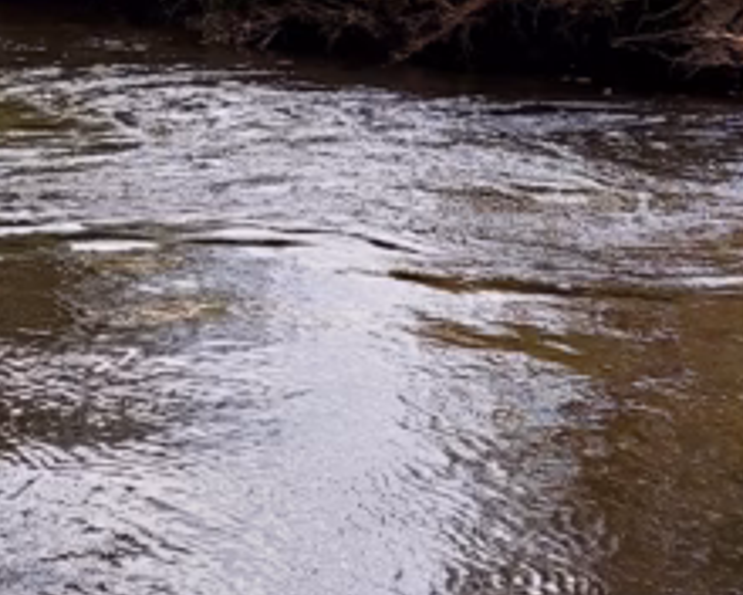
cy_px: 10
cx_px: -30
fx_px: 2397
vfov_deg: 13.9
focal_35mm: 109
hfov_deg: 17.2
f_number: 1.8
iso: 50
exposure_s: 1/292
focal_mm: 5.23
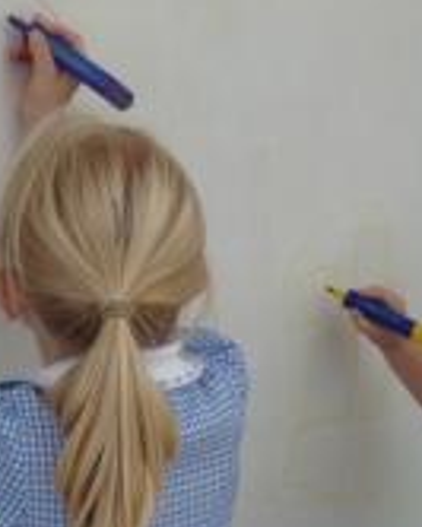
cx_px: 257
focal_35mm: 166
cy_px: 213
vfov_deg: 11.6
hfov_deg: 9.3
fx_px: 2589
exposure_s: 1/250
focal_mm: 10.4
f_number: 3.8
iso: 100
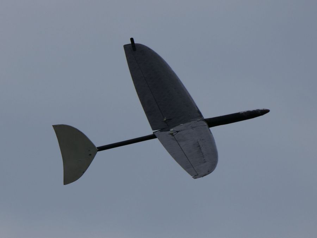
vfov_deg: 1.9
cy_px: 119
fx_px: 7326
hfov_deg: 2.5
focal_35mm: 800
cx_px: 158
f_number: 7.1
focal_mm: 400
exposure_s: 1/1300
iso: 200
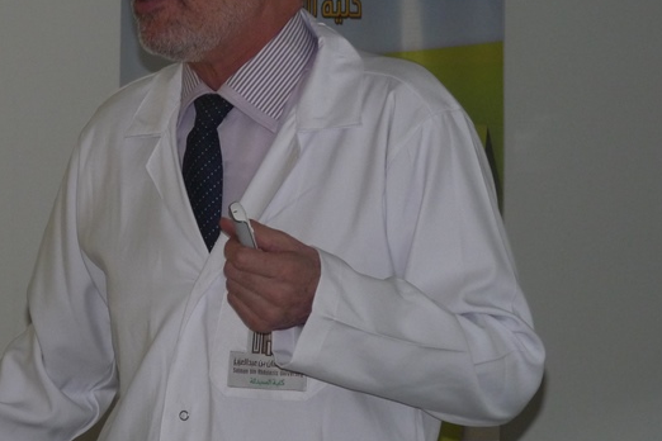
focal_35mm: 306
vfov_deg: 4.5
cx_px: 202
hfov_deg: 6.7
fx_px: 5627
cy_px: 163
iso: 250
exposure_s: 1/125
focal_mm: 34.2
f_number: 3.7
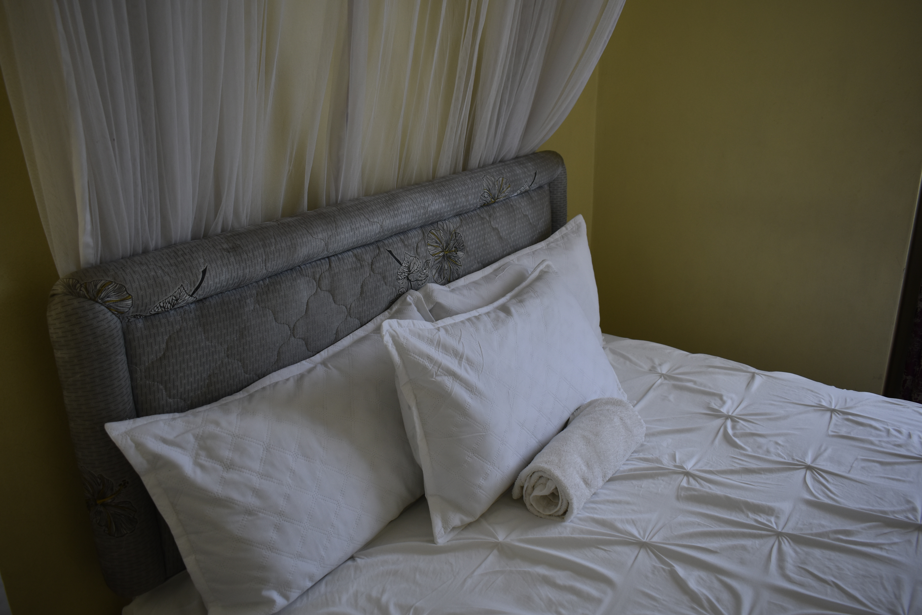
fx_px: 768
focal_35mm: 30
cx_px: 461
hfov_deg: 61.9
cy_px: 308
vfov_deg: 43.6
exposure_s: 1/90
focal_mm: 20
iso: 400
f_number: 4.8
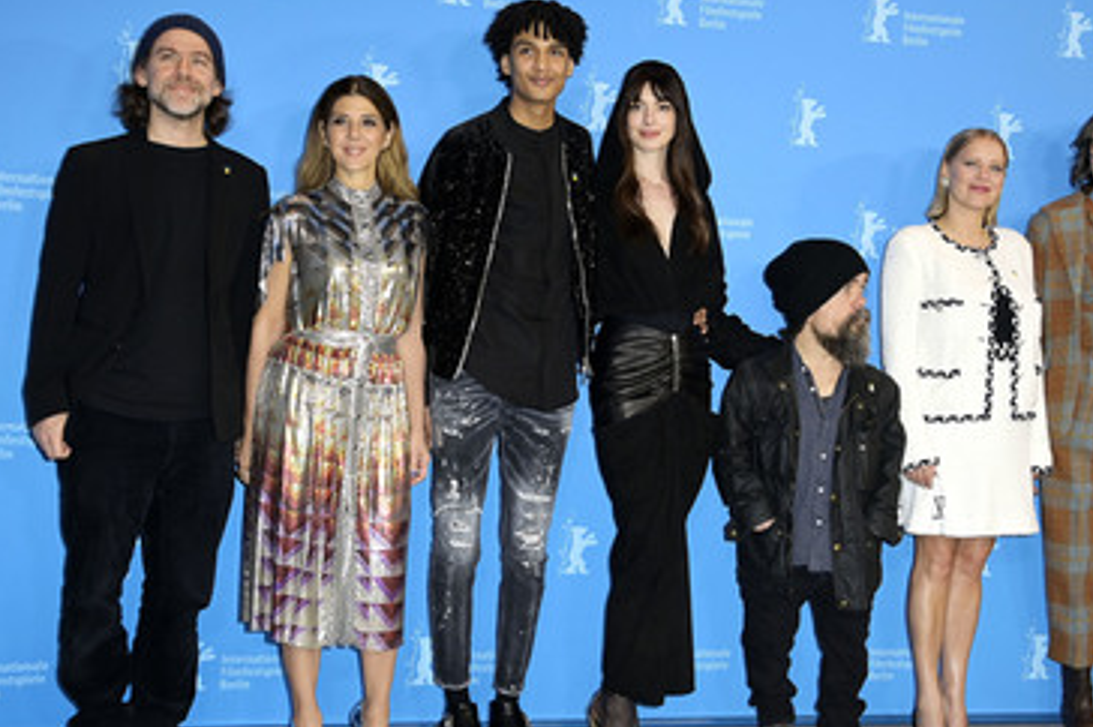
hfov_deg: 38.2
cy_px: 388
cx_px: 614
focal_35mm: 52
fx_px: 1577
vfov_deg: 25.9
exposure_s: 1/250
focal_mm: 42
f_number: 5.6
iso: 1000
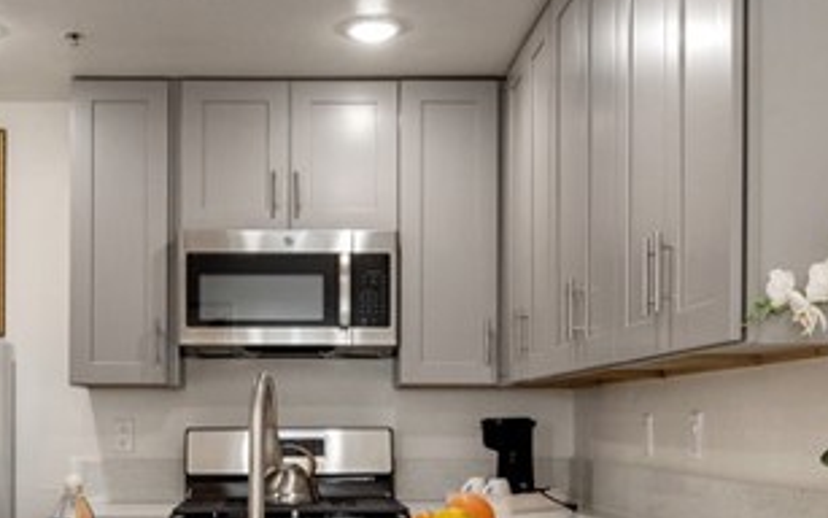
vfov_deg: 24.9
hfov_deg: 39.2
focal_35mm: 51
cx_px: 291
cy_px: 428
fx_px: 1151
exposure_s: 1/100
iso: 800
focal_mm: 15
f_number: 5
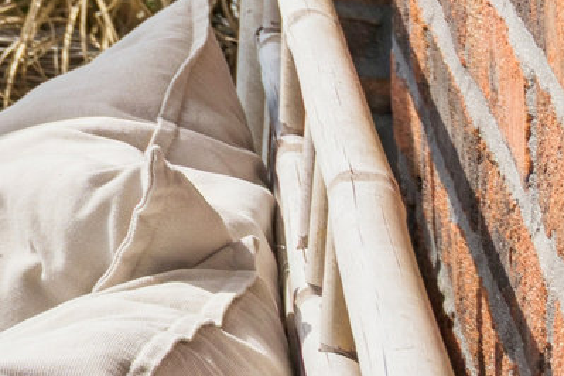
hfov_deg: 9.1
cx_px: -1340
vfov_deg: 7.9
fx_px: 2475
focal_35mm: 158
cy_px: -606
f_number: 9
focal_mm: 21
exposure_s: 1/320
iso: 160
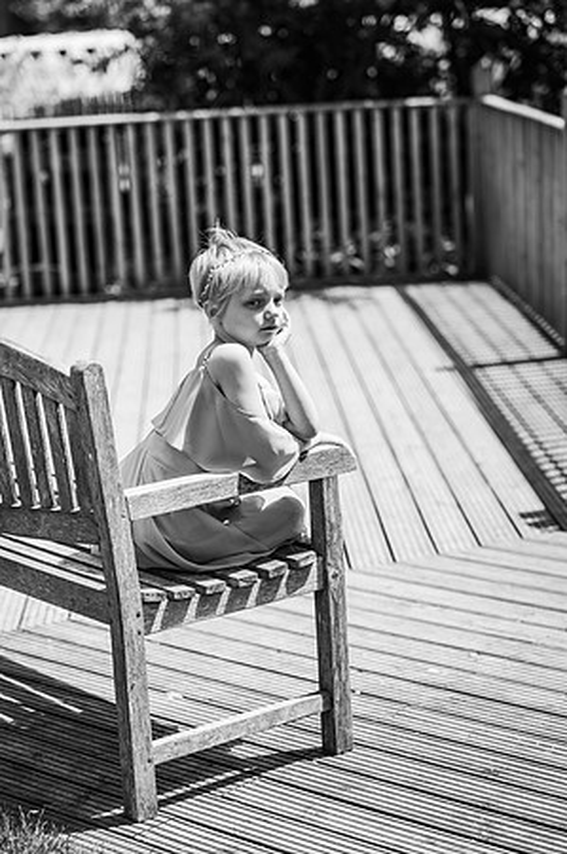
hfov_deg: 16.0
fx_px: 2013
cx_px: 284
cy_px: 427
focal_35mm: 85
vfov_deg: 23.9
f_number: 2.8
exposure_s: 1/2500
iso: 100
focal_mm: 85
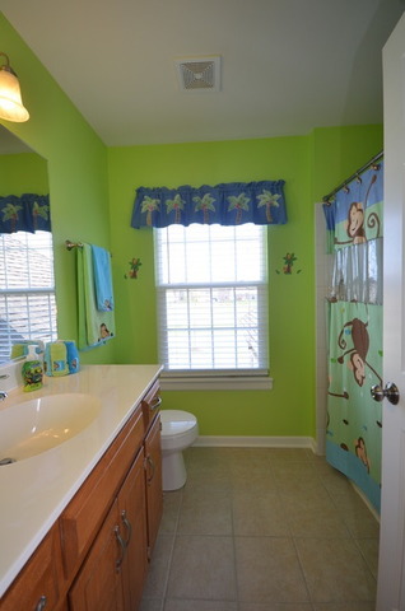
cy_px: 306
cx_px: 202
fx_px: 254
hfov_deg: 77.1
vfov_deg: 100.5
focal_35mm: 15
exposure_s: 1/100
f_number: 5
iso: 400
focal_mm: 10
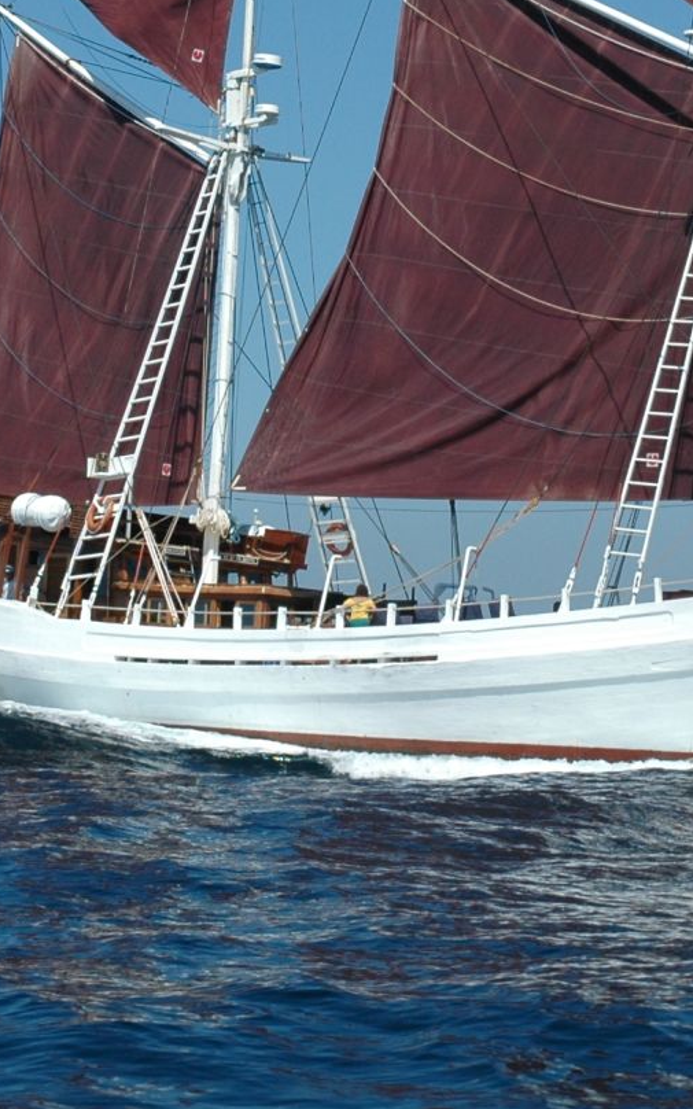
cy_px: 268
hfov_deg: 9.9
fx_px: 3997
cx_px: 531
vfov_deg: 15.7
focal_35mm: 132
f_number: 10
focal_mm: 35
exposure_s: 1/400
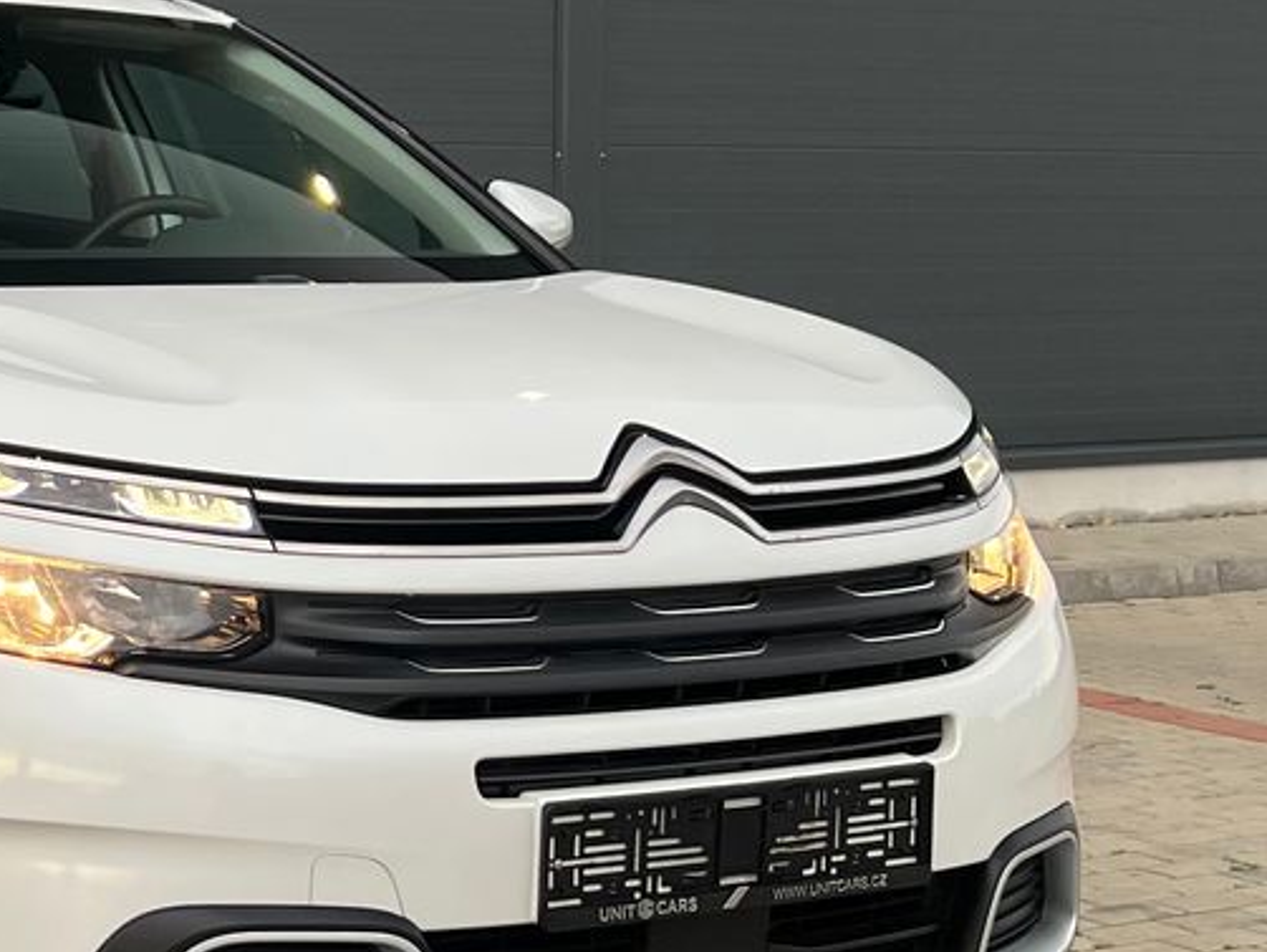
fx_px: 1941
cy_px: 556
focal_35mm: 53
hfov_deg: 33.7
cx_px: 66
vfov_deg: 27.5
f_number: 1.5
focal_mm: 5.7
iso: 100
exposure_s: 1/93
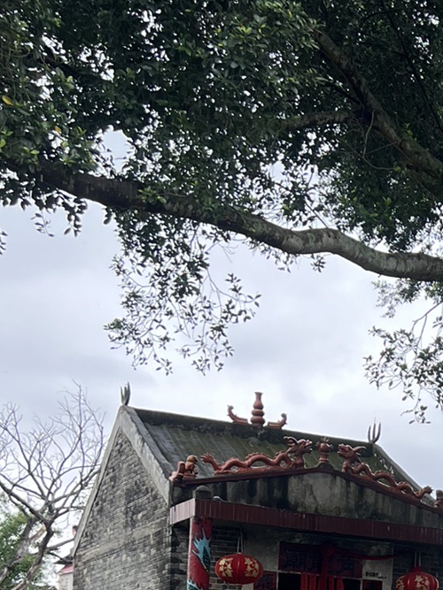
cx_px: 586
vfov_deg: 23.1
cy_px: 693
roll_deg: -2.2
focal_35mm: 78
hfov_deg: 17.6
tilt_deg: +2.2
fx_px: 1331
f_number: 1.5
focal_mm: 5.7
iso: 50
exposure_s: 1/539
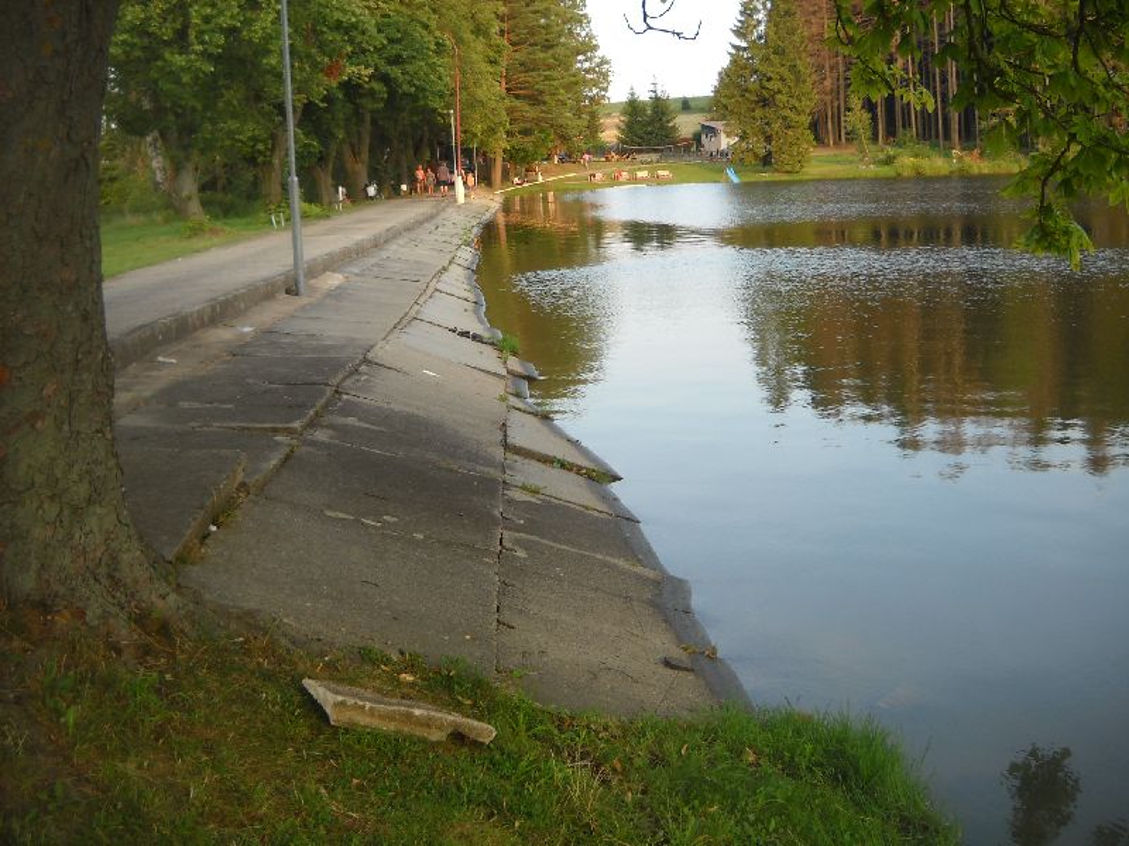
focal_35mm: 41
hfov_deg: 45.8
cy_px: 423
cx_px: 564
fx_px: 1337
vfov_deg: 35.1
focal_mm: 6.72
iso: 64
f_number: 3.1
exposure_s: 1/105
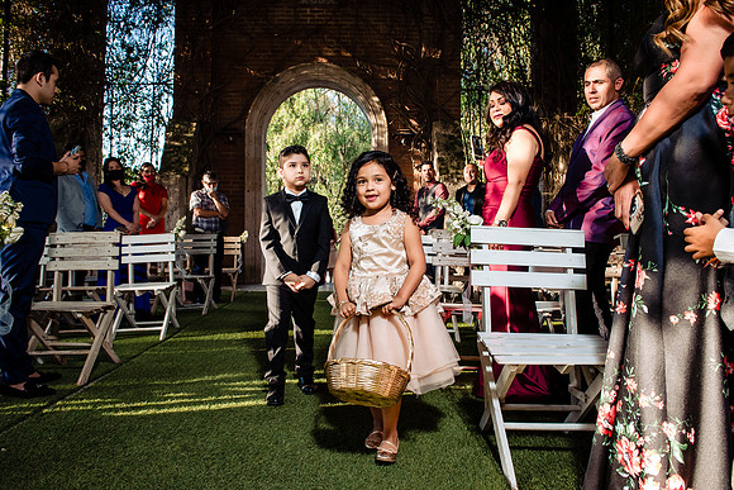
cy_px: 245
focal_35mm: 25
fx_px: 504
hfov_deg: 72.1
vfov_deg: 51.8
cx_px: 367
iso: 1000
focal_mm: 24
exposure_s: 1/200
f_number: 7.1
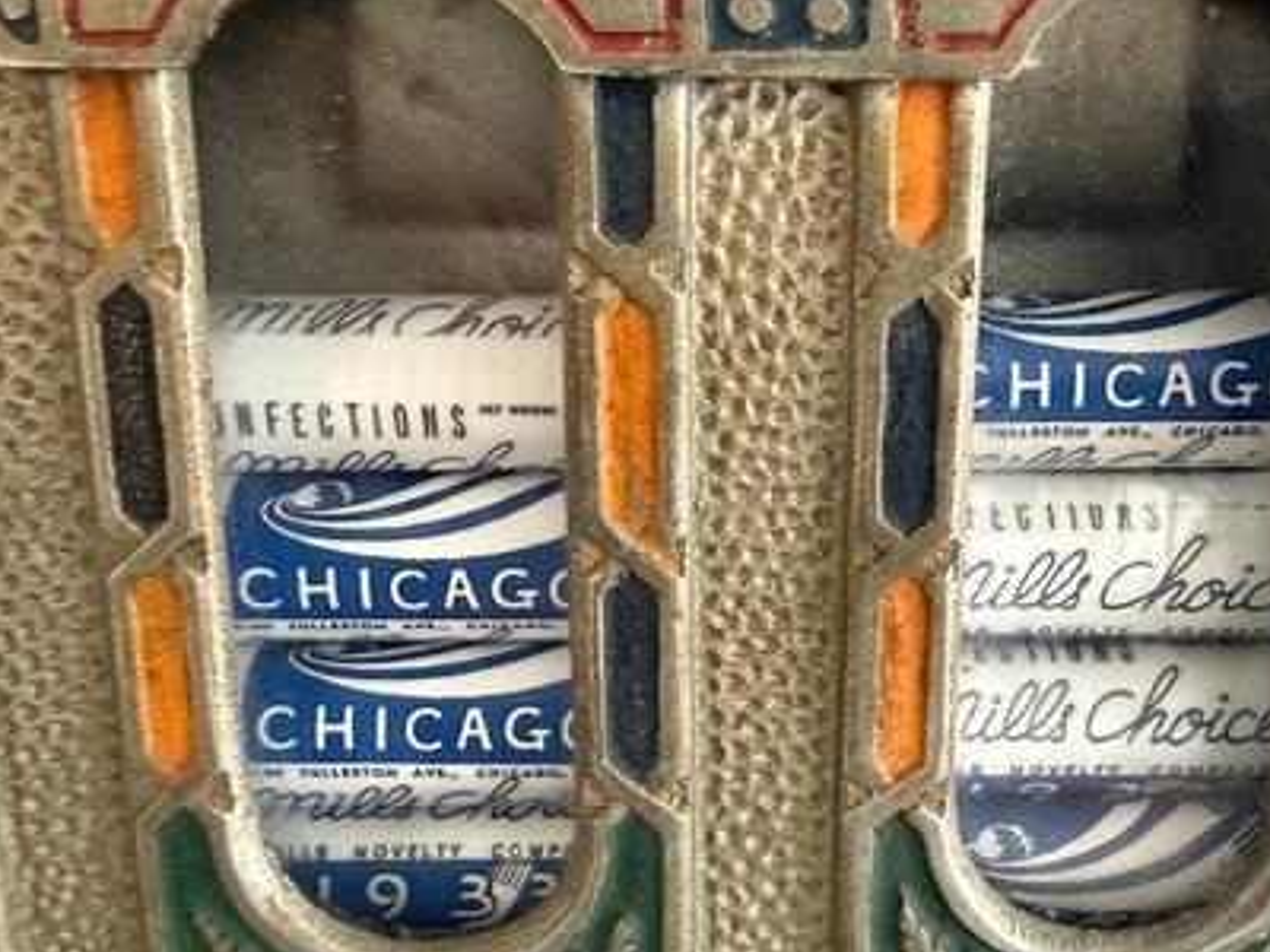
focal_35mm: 32
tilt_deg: -15.1
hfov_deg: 55.8
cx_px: 830
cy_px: 476
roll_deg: -0.9
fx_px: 1174
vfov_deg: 44.2
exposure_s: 1/60
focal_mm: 2.22
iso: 800
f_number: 2.2
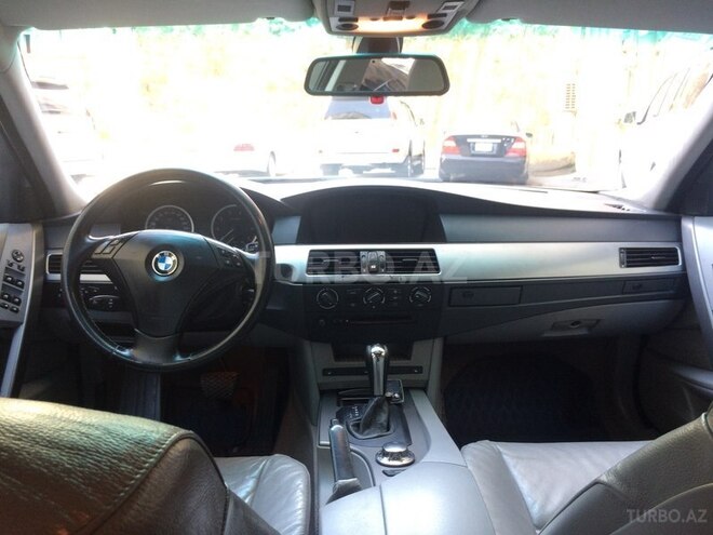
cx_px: 356
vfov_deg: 48.2
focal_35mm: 29
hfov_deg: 61.7
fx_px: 597
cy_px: 268
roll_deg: +0.4
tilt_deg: -15.7
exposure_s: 1/33
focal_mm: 4.15
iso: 64
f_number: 2.2
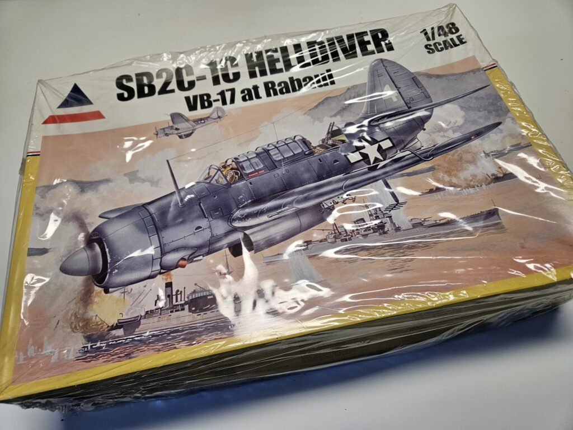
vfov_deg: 58.9
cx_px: 286
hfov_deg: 73.9
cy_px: 215
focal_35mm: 23
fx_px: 381
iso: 160
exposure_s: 1/120
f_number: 1.8
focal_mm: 5.4
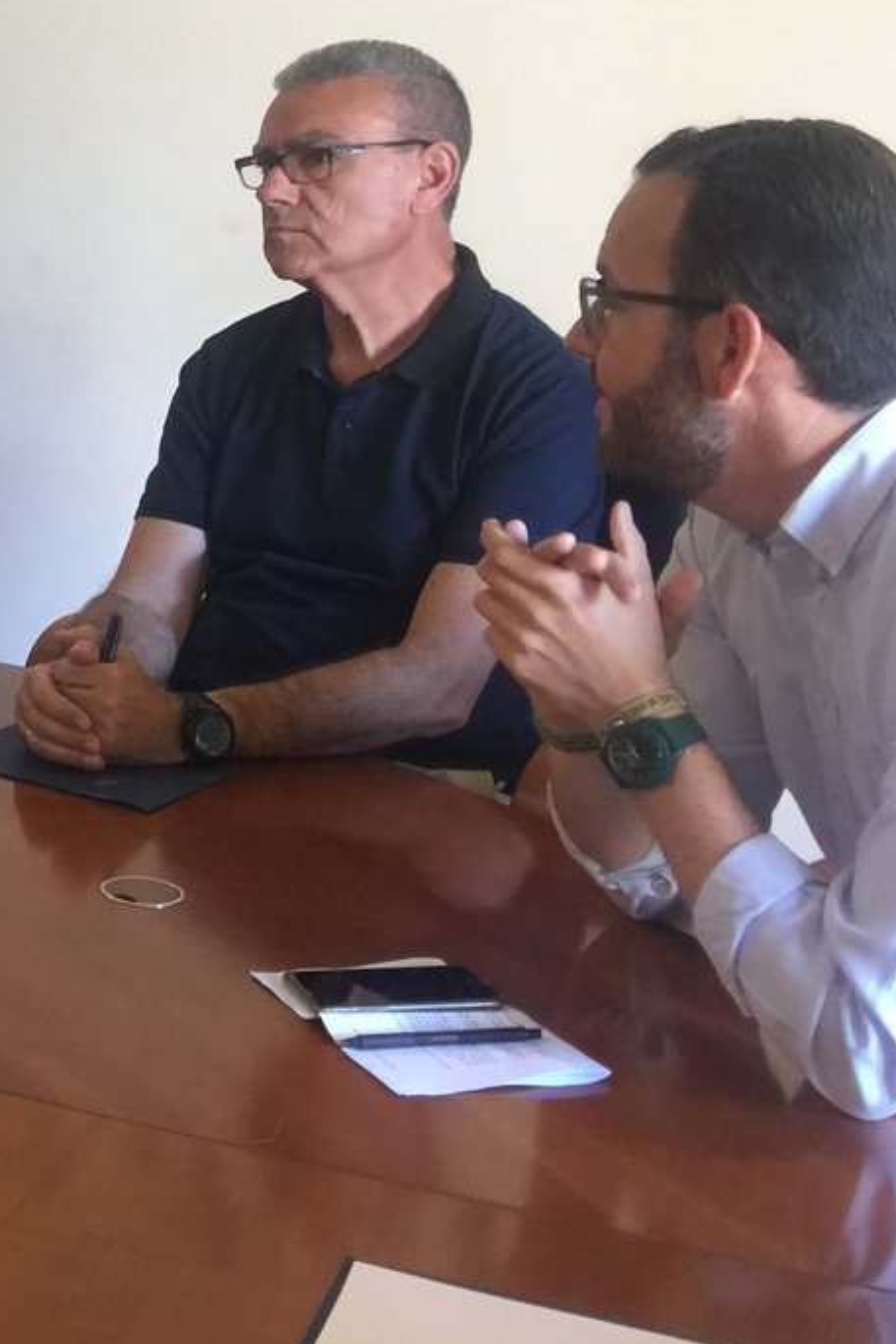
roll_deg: +0.3
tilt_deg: -6.4
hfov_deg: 17.9
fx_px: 2463
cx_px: -545
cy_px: 307
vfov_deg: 29.9
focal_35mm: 66
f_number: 2.2
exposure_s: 1/17
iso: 80
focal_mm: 4.15
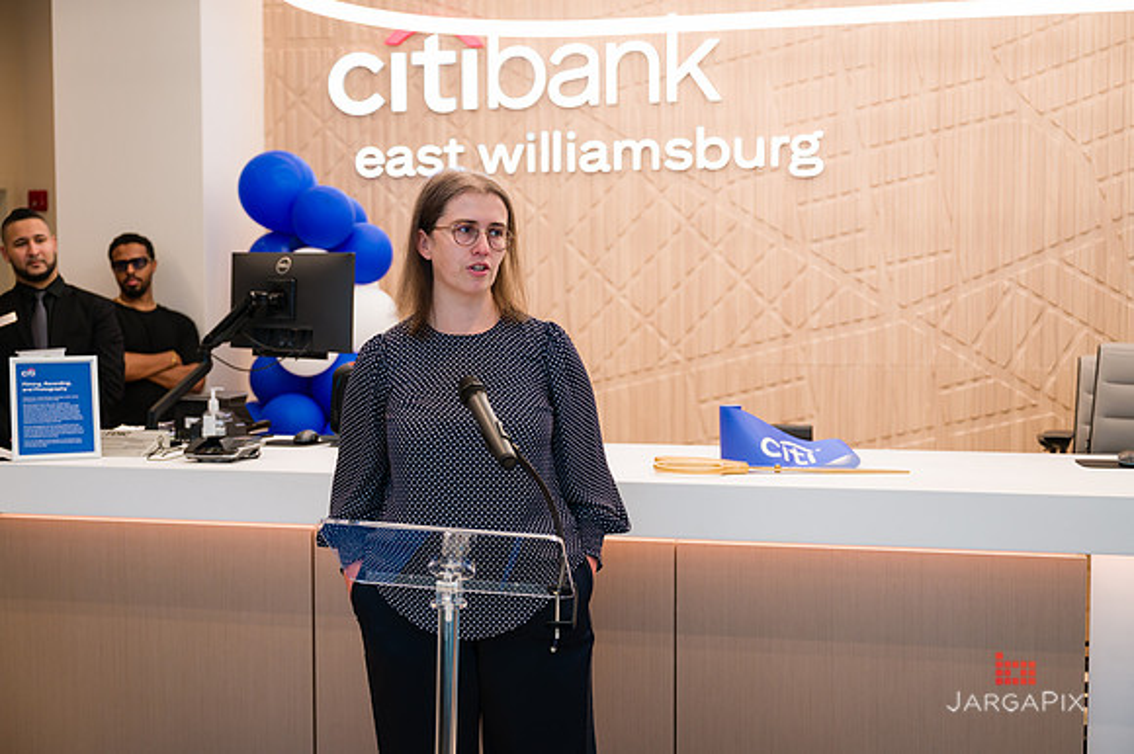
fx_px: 1479
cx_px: 575
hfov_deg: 42.0
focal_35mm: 47
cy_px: 371
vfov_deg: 28.6
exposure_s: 1/200
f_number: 3.2
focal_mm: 46
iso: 400
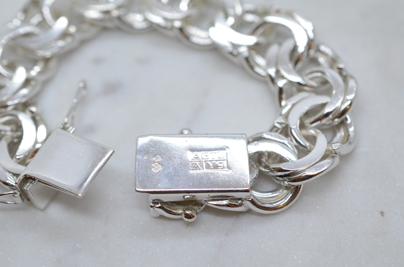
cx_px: 202
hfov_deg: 33.5
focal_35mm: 60
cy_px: 134
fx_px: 672
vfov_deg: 22.5
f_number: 5
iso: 3200
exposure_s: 1/2000
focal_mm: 40
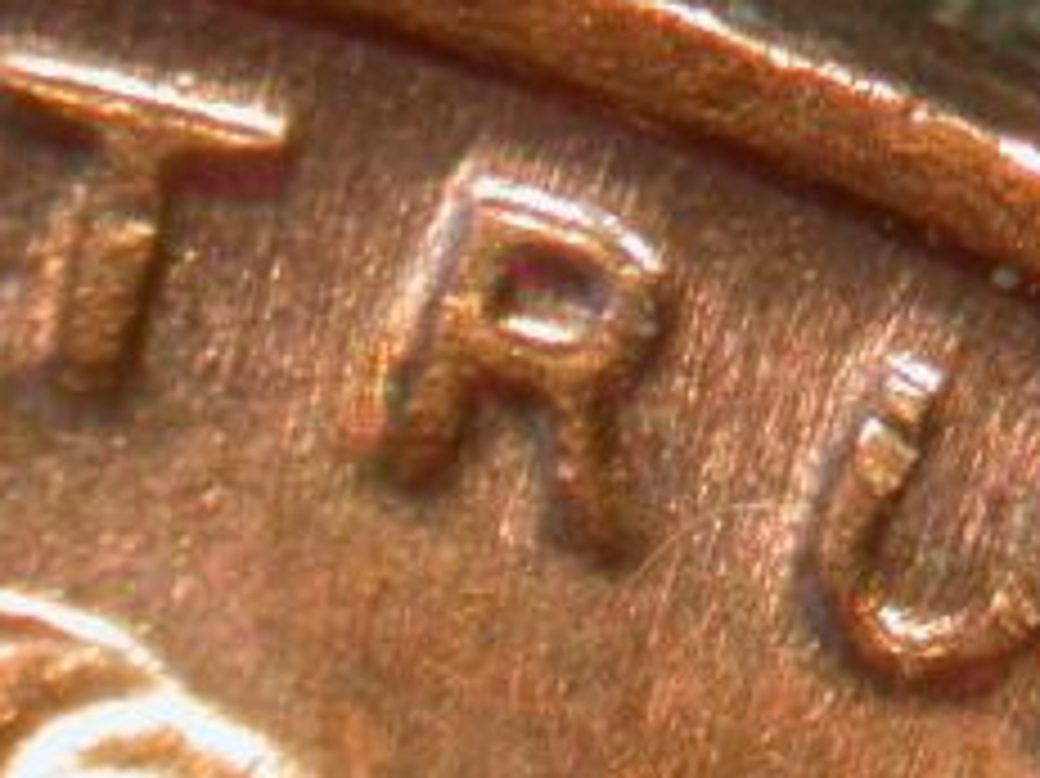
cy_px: 623
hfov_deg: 5.9
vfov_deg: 4.4
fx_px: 10029
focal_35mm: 334
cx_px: 900
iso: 100
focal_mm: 32
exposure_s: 1/4.5
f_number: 5.1
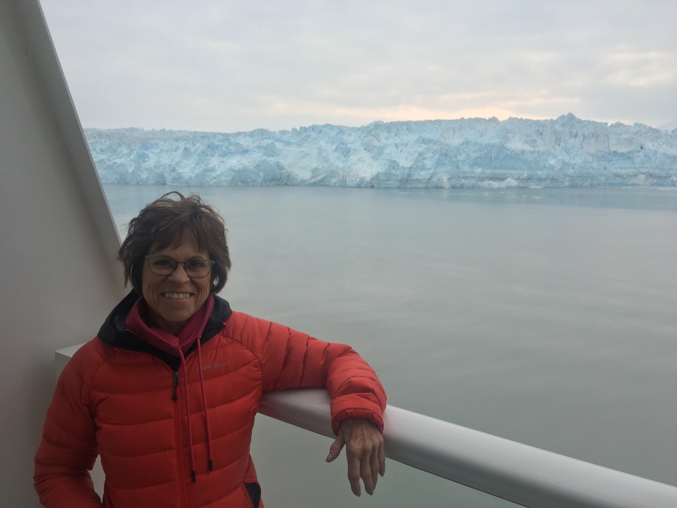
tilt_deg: -8.2
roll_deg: +0.9
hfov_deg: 61.7
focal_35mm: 29
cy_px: 254
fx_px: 567
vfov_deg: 48.2
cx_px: 338
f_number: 2.2
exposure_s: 1/487
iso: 25
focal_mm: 4.15
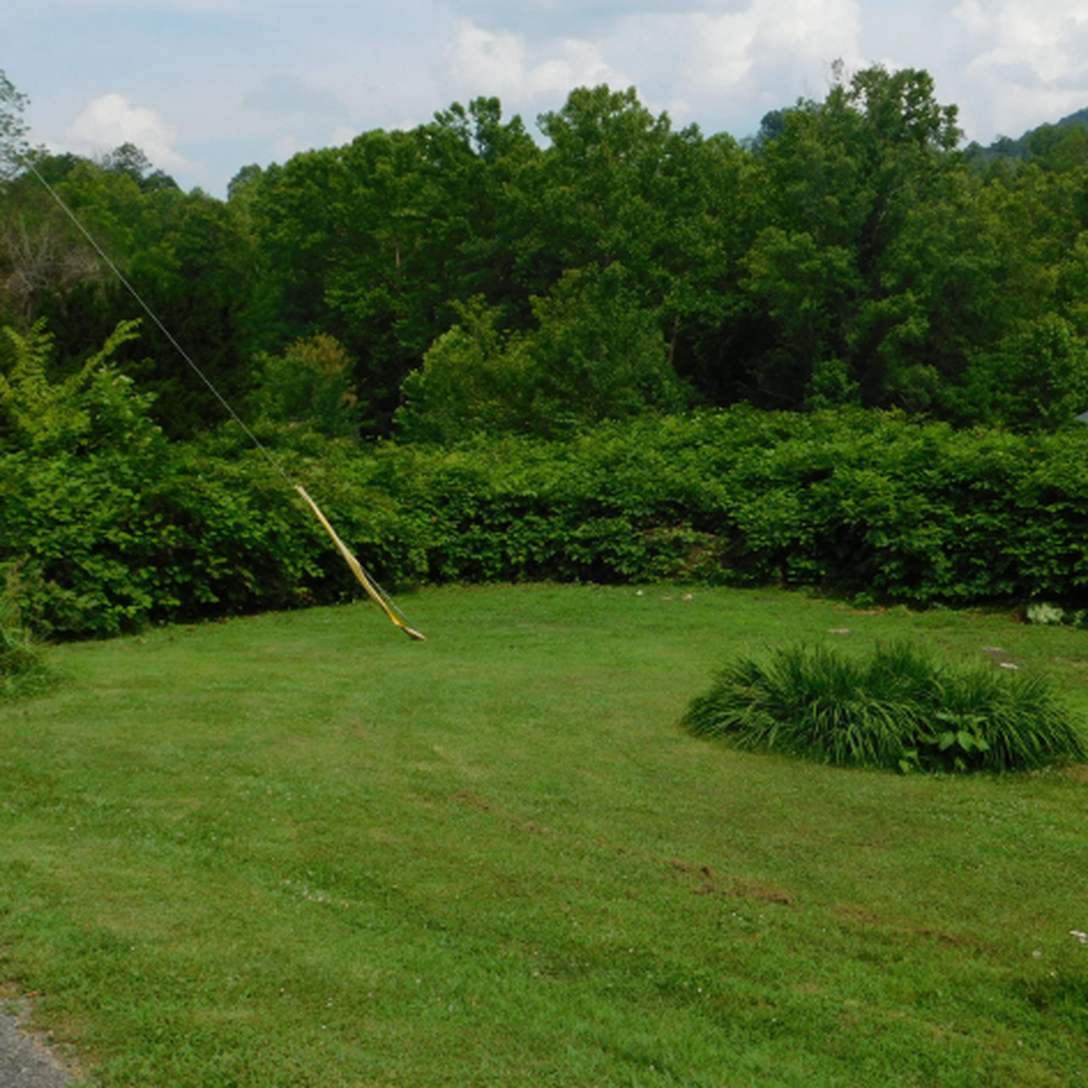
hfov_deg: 37.5
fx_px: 1600
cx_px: 600
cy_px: 523
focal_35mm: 45
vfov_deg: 37.5
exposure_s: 1/1500
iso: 125
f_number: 3.5
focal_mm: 6.3
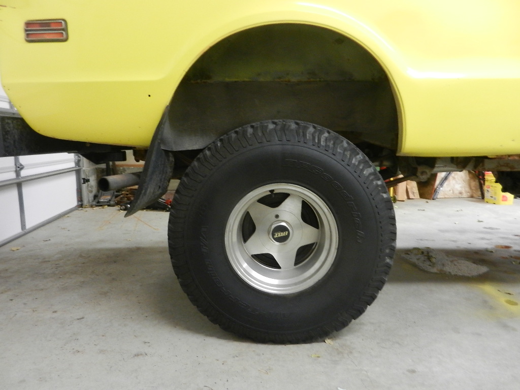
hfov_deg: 69.4
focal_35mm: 25
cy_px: 195
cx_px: 260
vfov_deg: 54.9
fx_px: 376
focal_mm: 4.5
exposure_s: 1/6
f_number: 3.5
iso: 400
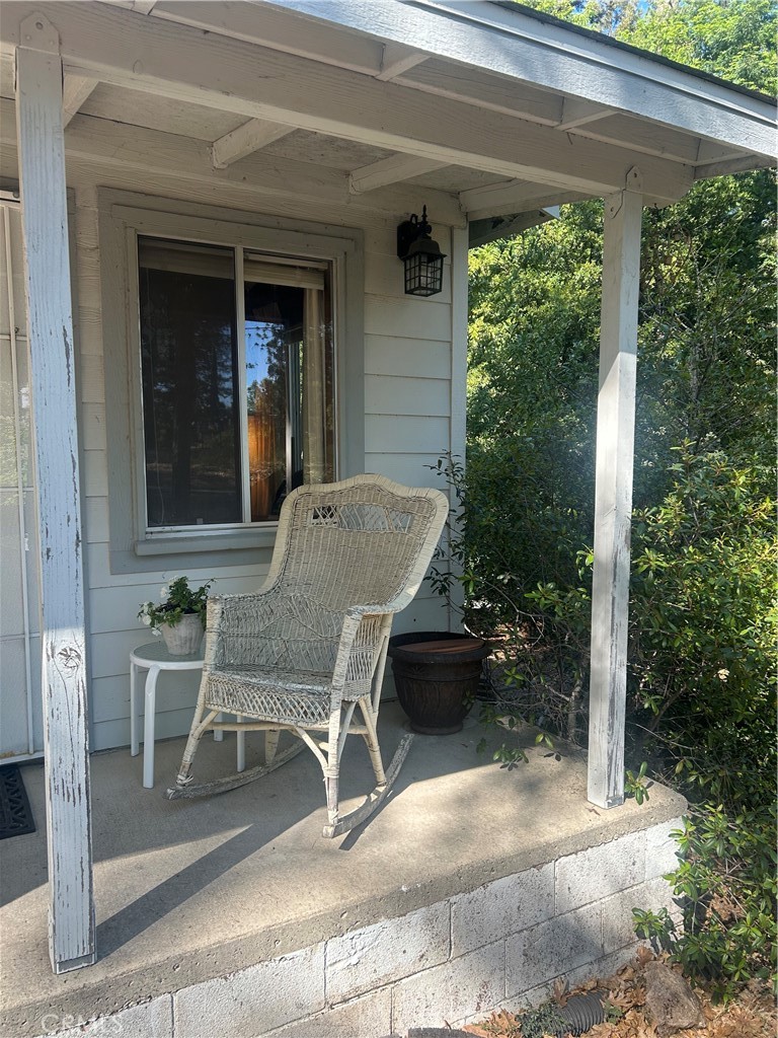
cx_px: 389
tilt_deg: -5.5
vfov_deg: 67.3
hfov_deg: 53.1
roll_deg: -0.8
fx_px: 779
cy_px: 519
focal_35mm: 26
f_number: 1.5
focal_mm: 5.7
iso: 50
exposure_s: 1/526
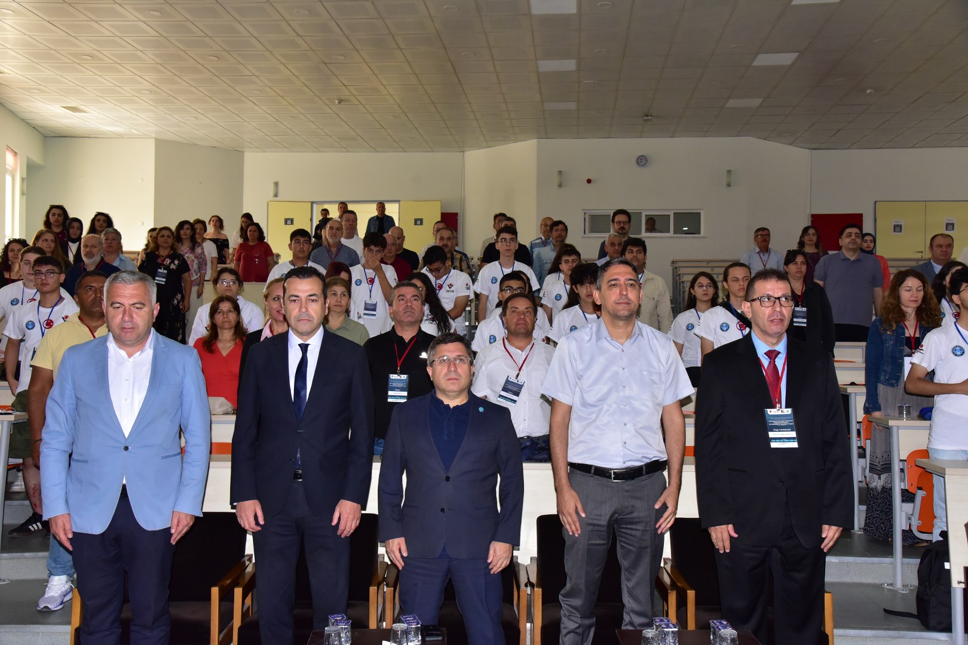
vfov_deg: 37.9
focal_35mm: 35
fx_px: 941
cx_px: 484
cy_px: 322
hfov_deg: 54.4
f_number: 6.3
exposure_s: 1/200
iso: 2500
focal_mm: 35
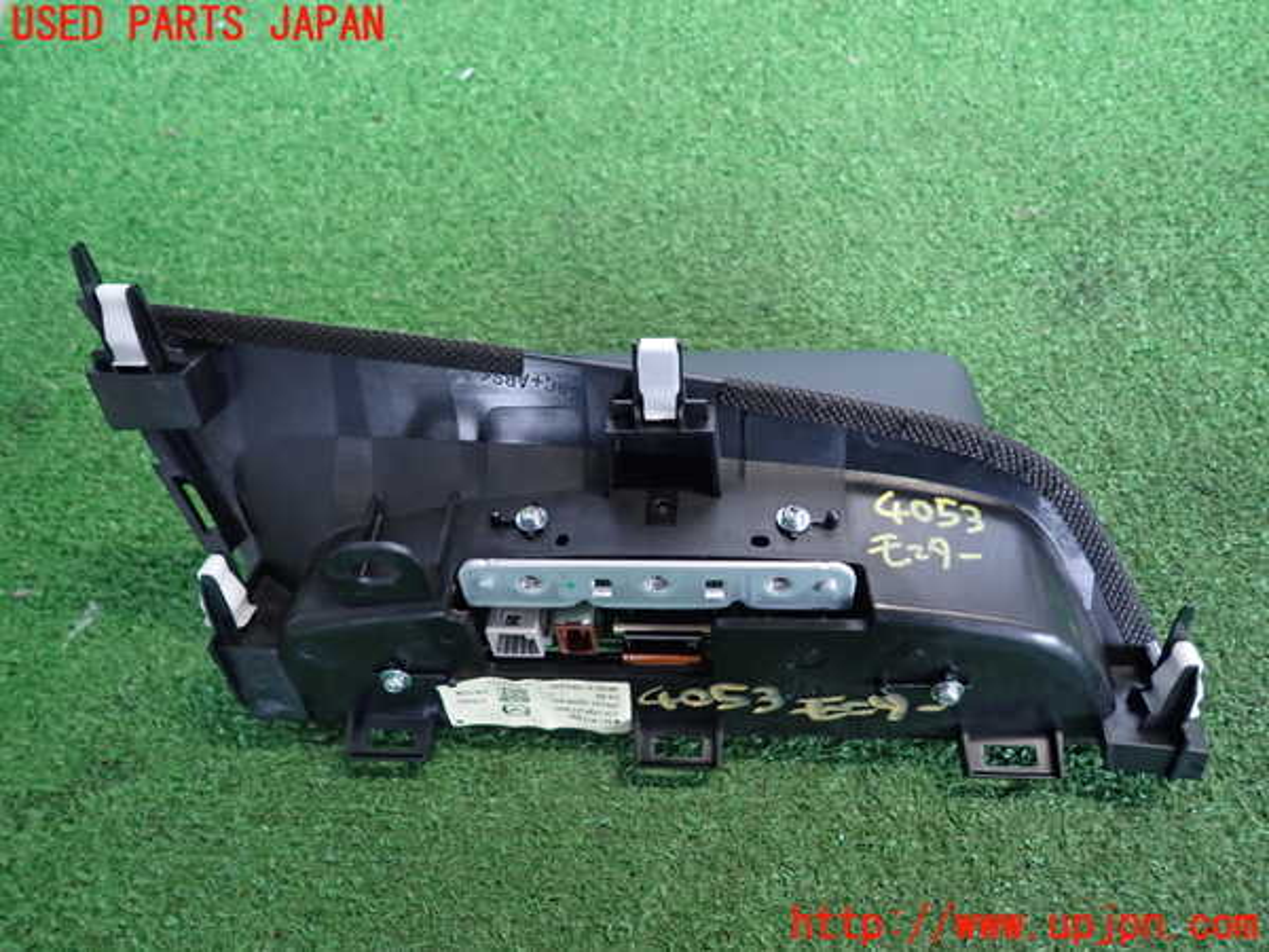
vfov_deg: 54.9
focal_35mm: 25
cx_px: 634
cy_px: 476
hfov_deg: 69.4
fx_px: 916
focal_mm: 4.5
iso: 400
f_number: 2
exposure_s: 1/30
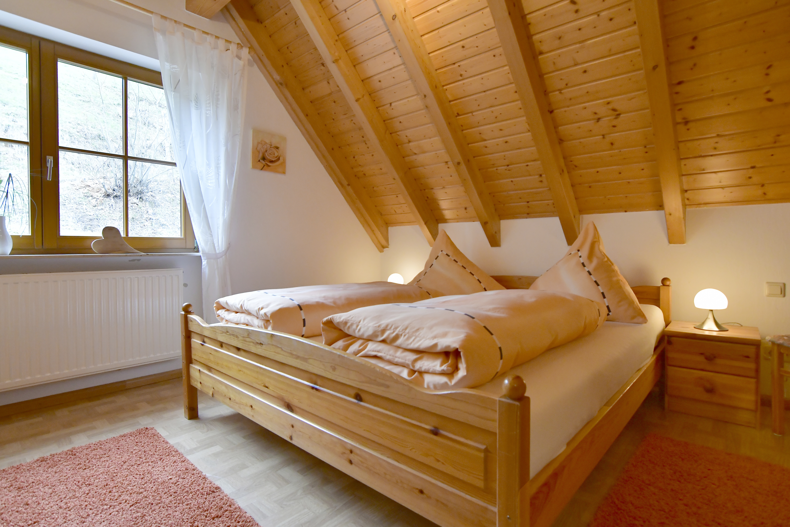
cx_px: 395
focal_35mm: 18
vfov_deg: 67.4
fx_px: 395
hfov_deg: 90.0
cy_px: 264
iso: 1250
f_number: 4
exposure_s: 1/100
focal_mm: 12
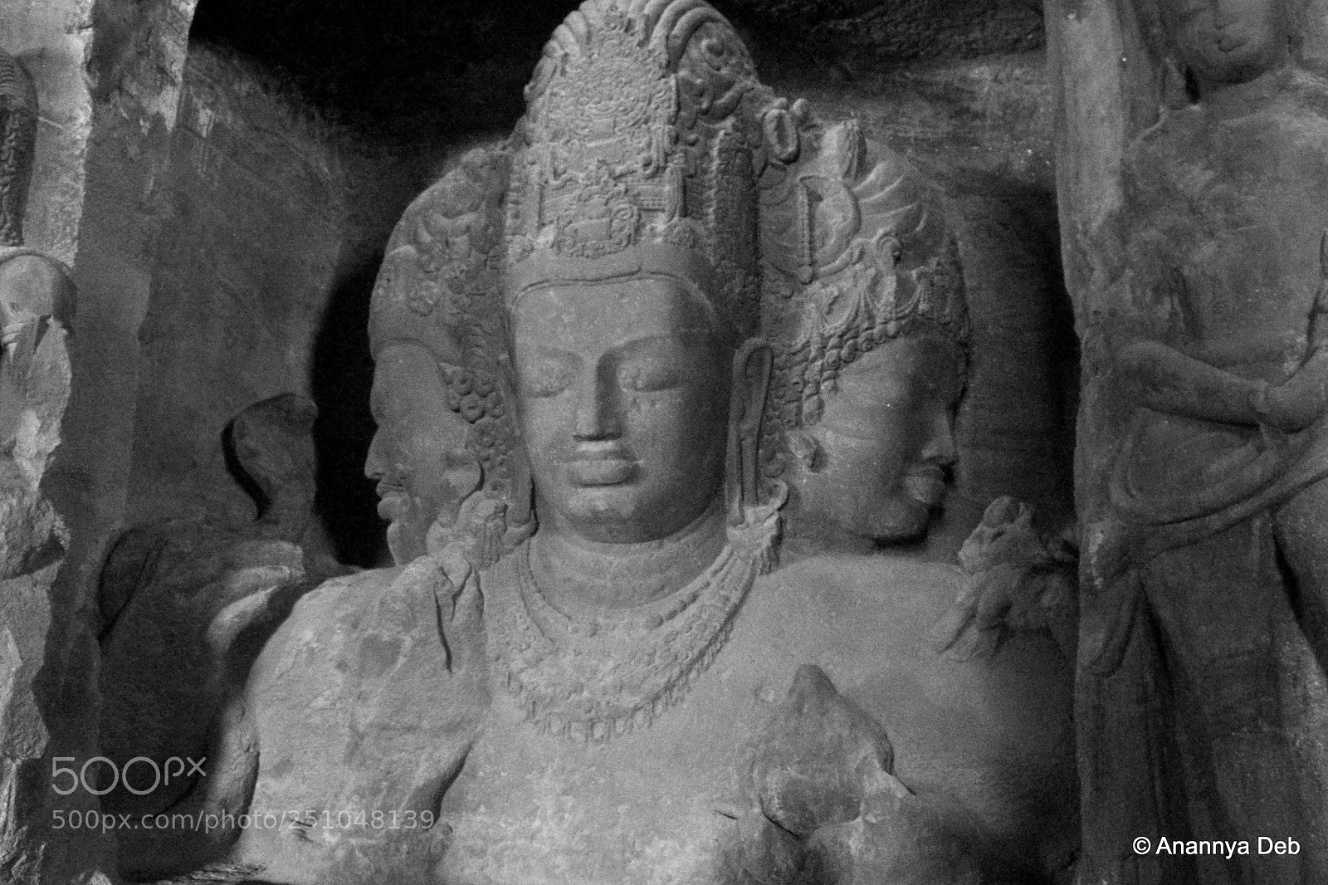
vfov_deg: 47.9
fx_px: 996
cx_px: 664
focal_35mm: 27
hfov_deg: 67.4
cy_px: 442
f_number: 5.6
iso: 3200
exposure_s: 1/8
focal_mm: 18
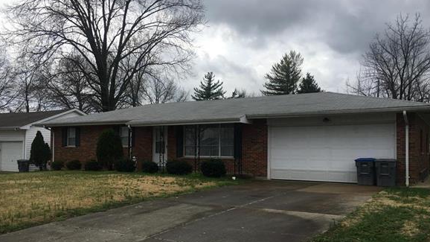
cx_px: 210
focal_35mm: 35
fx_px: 399
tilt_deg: +0.5
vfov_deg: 33.6
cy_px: 150
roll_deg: -0.9
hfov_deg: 56.6
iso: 25
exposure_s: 1/1709
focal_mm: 4.15
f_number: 2.2
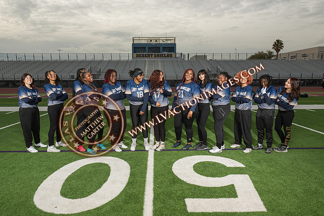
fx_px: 224
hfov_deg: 71.8
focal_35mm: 25
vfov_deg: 51.6
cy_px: 111
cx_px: 159
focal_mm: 24
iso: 160
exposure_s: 1/200
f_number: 8
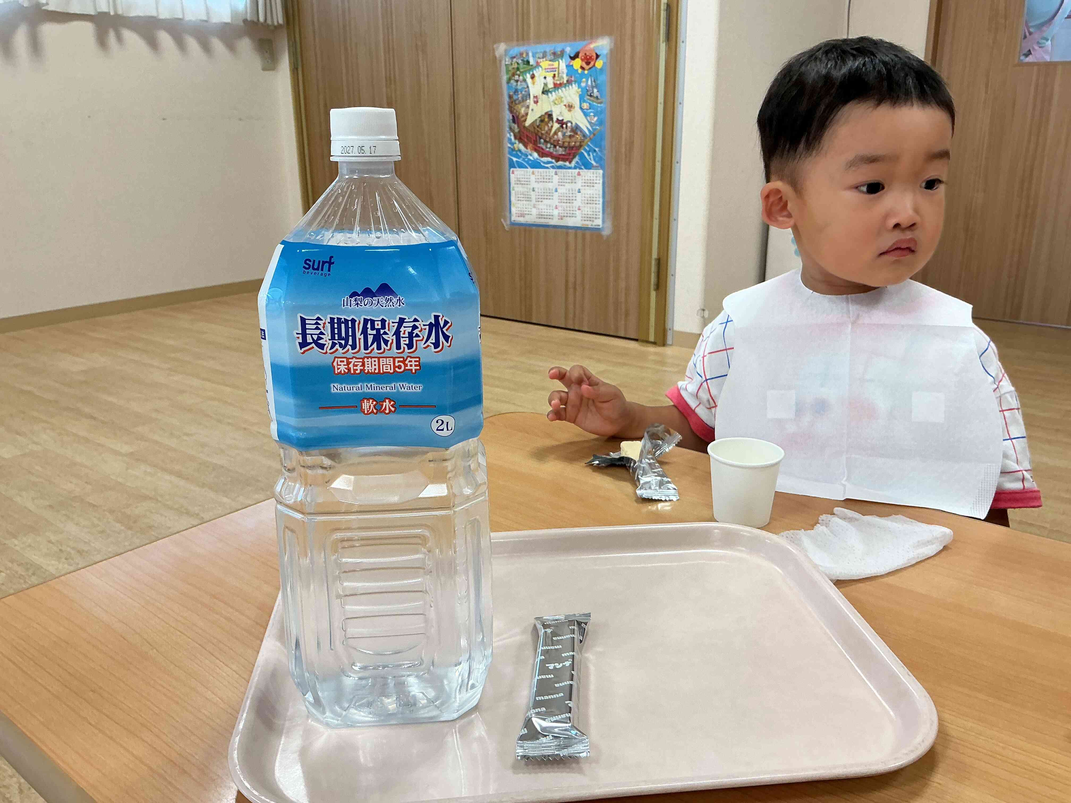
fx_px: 897
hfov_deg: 61.7
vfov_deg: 48.2
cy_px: 402
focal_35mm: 29
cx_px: 536
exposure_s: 1/120
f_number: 1.8
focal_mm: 3
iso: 40
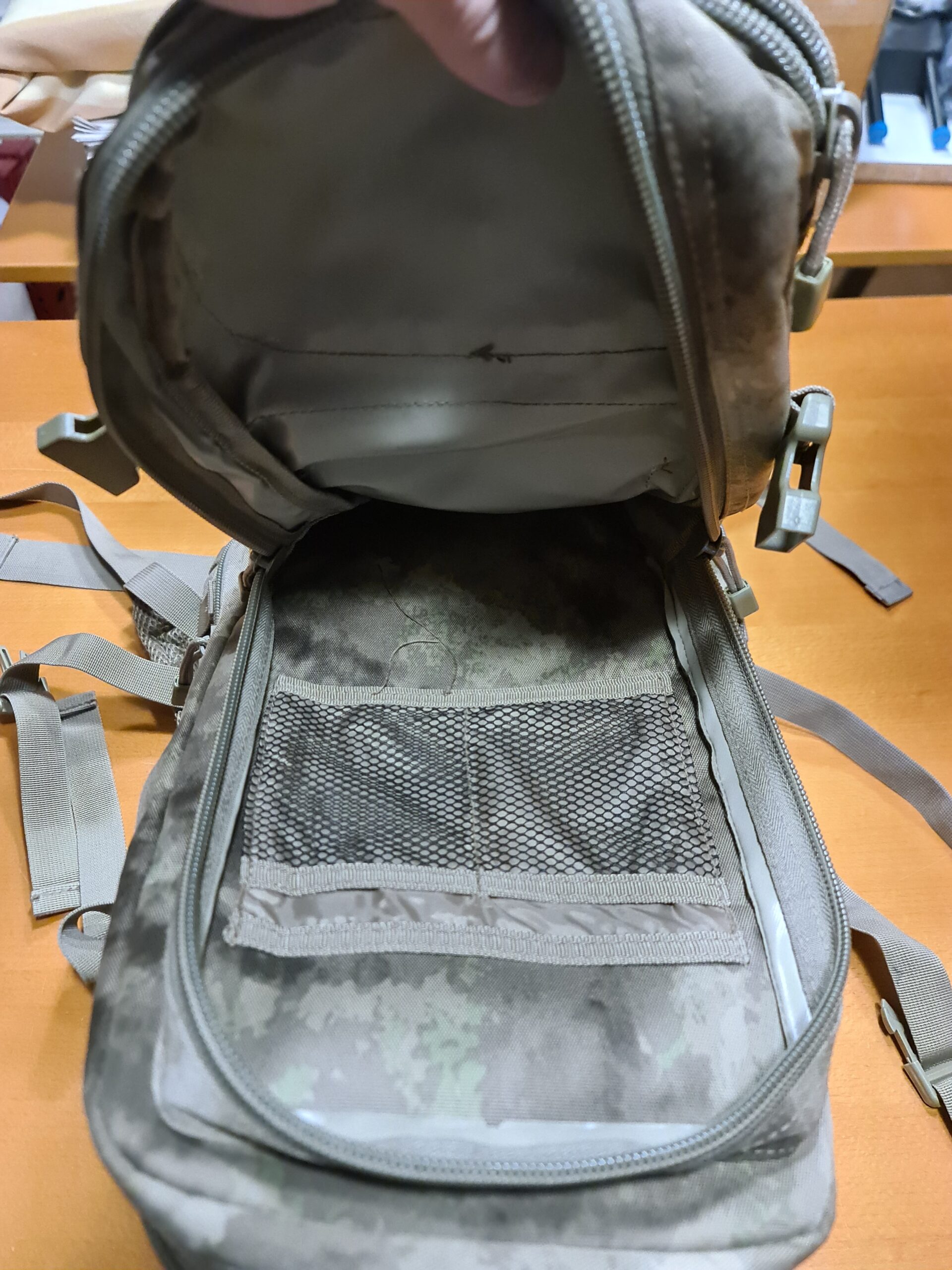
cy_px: 635
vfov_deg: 69.4
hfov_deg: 54.9
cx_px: 476
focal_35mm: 25
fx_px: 917
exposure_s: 1/100
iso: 1000
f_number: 1.8
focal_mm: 7
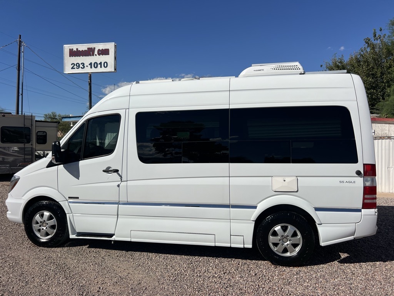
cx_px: 197
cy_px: 148
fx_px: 296
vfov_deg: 53.1
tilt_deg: -1.8
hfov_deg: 67.3
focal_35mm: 26
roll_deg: -0.2
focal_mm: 5.7
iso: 50
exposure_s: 1/11364
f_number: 1.5
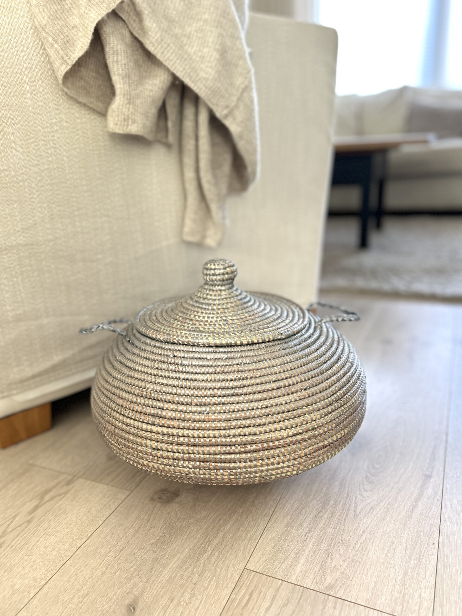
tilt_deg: -17.6
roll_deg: +2.6
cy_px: 308
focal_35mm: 24
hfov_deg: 56.8
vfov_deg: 71.6
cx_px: 231
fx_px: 427
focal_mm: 6.86
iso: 250
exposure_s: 1/62
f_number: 1.78
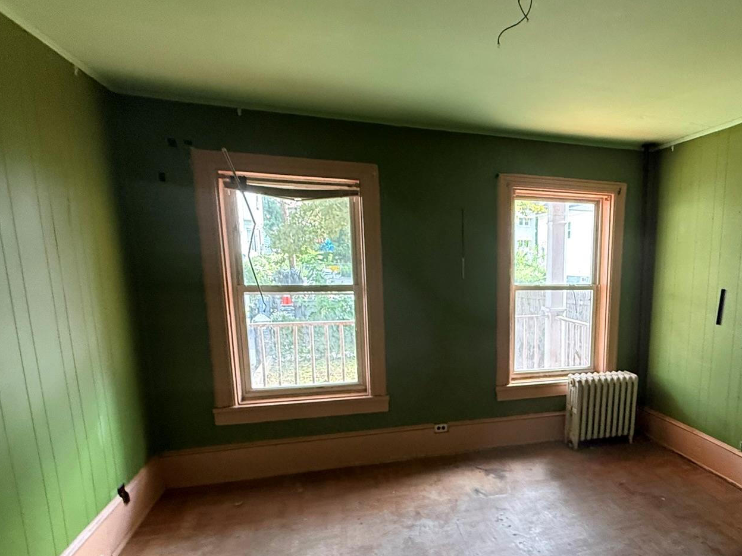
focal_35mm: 23
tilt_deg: -12.2
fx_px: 493
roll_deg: -1.8
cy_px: 349
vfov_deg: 58.1
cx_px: 526
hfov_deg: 70.5
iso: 400
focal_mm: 2.22
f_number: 2.2
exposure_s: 1/60
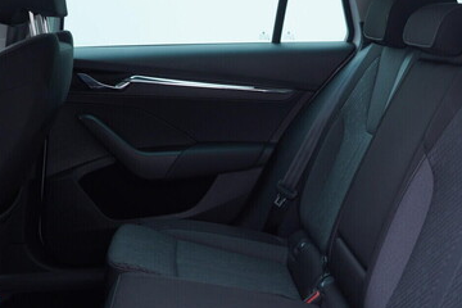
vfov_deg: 24.5
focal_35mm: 55
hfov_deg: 35.9
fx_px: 706
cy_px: 98
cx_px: 303
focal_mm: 24
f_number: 2.8
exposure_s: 1/40
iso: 125
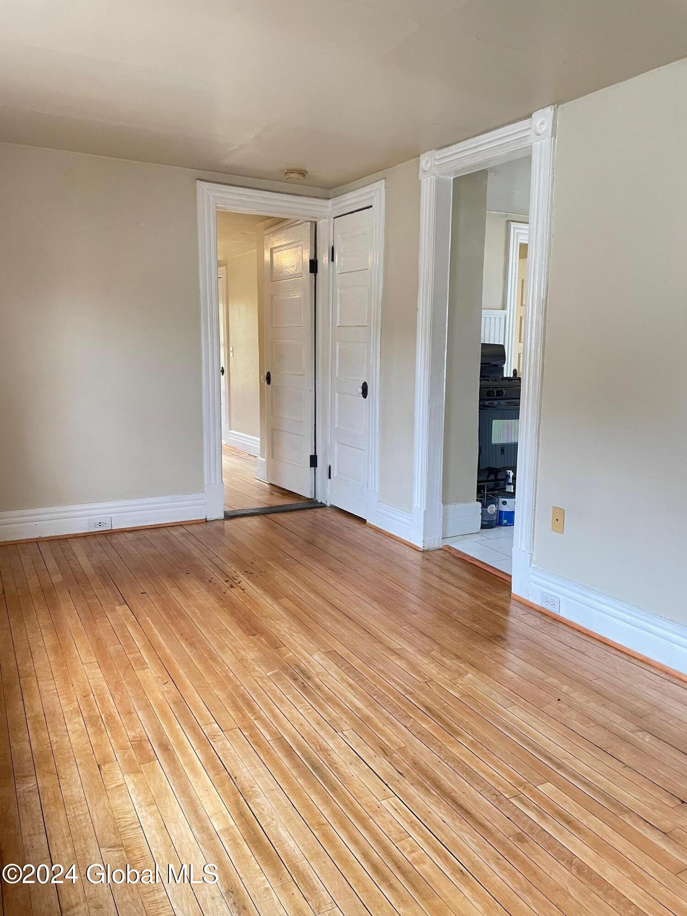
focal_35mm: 26
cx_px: 344
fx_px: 688
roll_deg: -0.4
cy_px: 458
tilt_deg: -9.3
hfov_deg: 53.1
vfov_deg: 67.3
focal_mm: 4.2
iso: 160
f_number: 1.6
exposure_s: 1/60
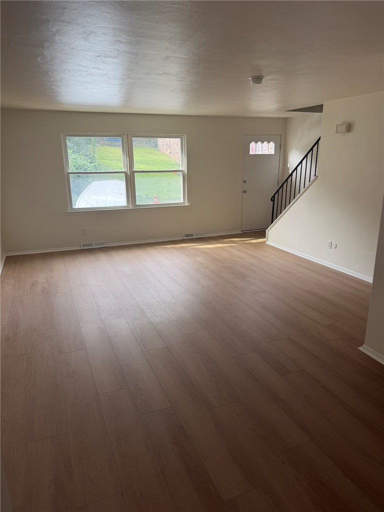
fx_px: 355
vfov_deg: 71.6
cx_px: 192
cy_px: 256
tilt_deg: -16.4
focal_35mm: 24
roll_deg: +1.6
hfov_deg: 56.8
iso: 80
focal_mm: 6.76
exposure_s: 1/138
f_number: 1.78
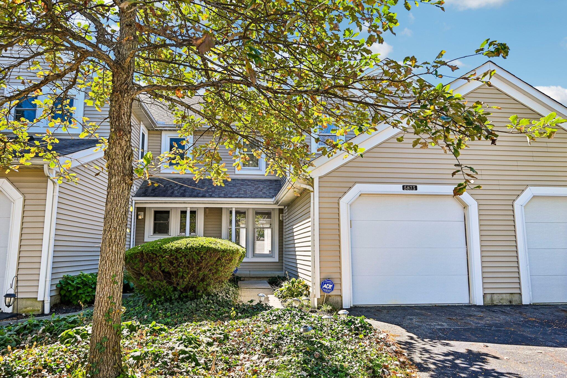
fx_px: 402
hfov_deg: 70.4
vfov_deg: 50.4
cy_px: 189
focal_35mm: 26
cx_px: 284
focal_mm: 25.5
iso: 400
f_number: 4.8
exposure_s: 1/350
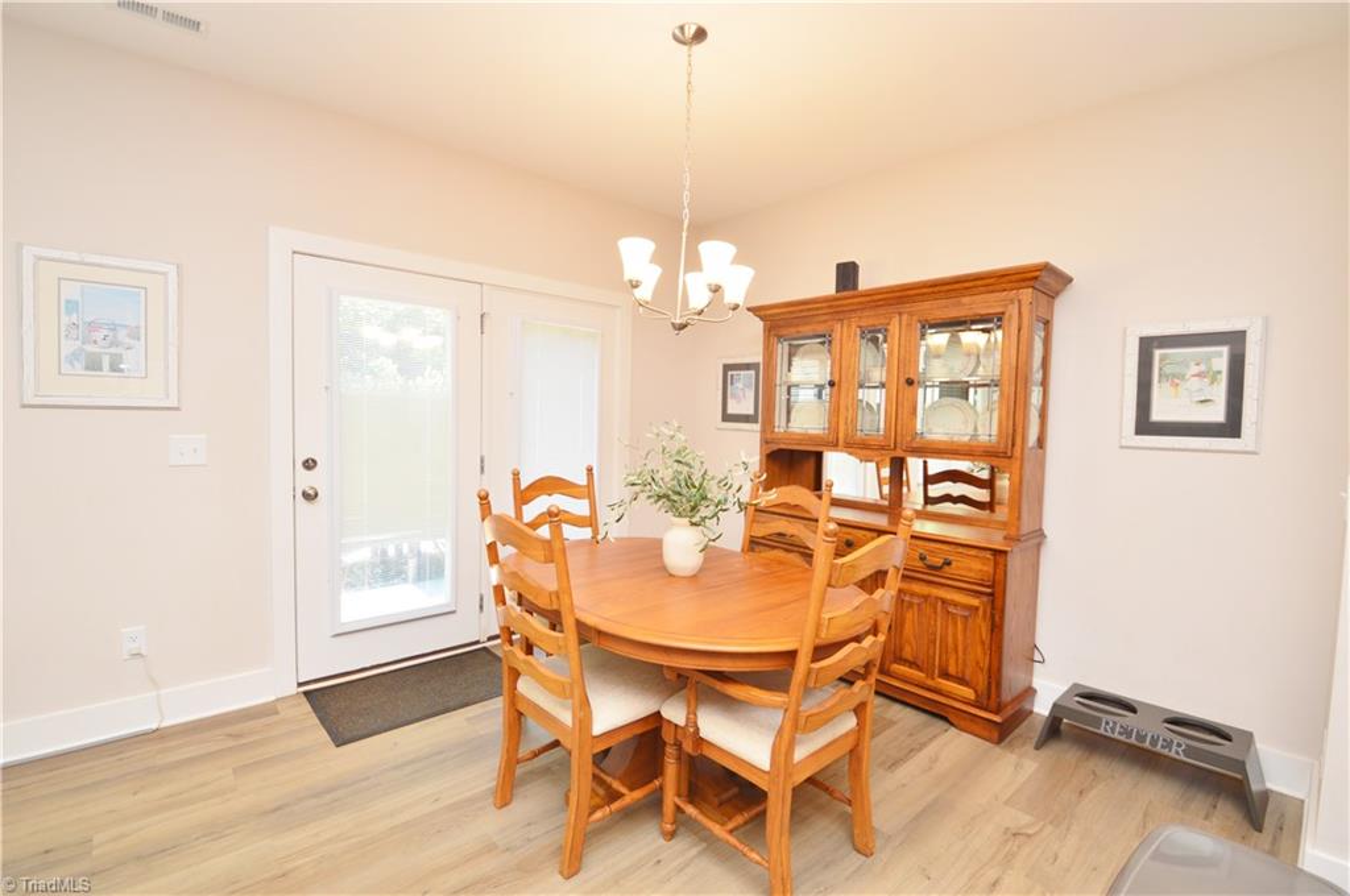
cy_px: 448
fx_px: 562
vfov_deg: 77.2
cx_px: 675
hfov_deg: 100.5
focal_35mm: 15
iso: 280
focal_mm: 10
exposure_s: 1/50
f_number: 5
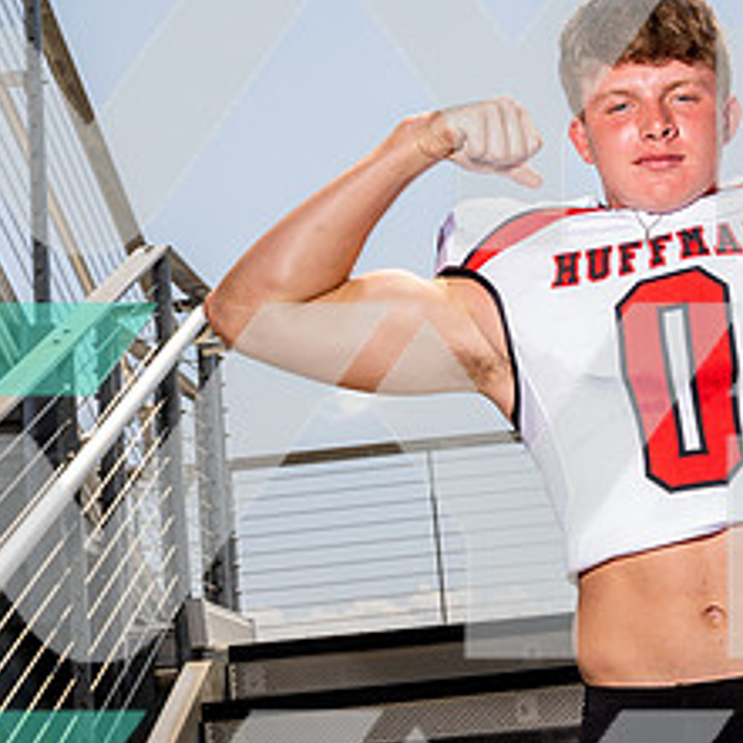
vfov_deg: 22.7
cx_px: 662
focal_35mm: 76
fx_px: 1846
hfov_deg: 22.2
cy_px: 482
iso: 100
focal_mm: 34
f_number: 8
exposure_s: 1/250
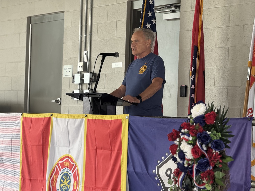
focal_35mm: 120
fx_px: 884
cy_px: 96
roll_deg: -1.6
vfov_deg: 12.3
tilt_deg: +2.1
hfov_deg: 16.4
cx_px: 128
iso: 80
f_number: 2.8
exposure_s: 1/99
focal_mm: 15.66
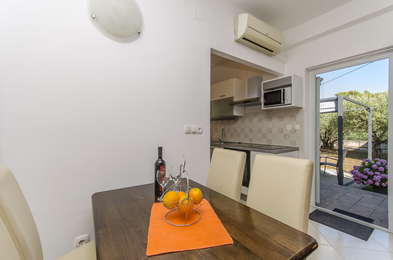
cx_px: 196
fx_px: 163
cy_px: 130
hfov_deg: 100.5
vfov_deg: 77.1
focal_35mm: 15
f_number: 7.1
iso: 100
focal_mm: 10
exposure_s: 1/60
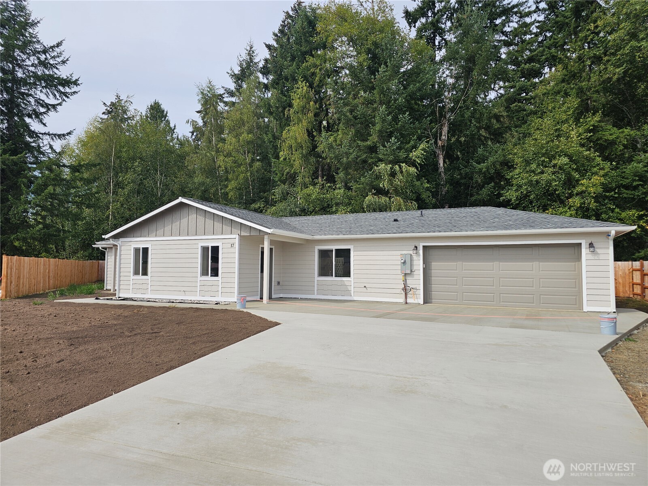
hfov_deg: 73.9
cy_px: 243
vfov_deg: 58.9
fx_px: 431
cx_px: 324
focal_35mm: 23
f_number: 1.7
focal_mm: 6.3
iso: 10
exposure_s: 1/792
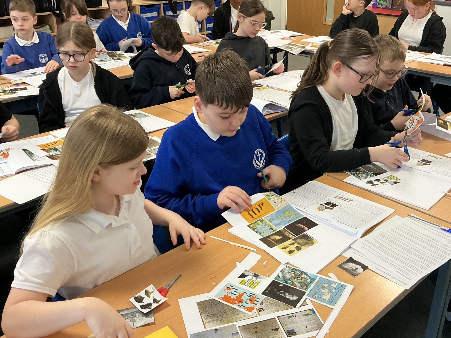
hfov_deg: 49.9
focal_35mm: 37
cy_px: 172
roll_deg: +0.4
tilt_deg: -25.7
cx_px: 264
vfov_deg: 38.7
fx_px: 482
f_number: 1.8
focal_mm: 3
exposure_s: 1/60
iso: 80
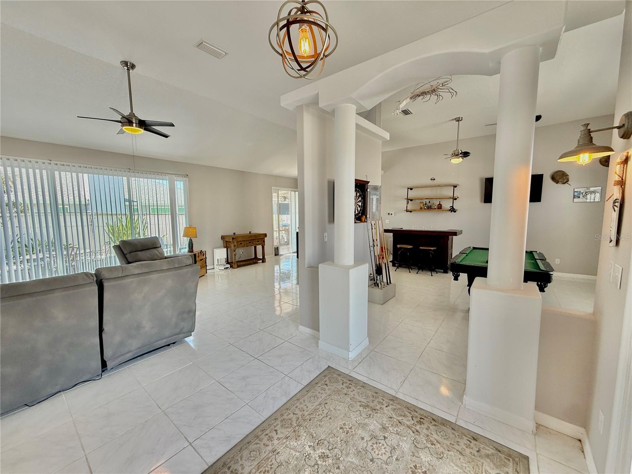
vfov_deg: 85.7
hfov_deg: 102.1
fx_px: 256
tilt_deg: -4.6
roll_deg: -0.4
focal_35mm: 14
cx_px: 316
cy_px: 237
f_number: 2.2
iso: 100
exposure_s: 1/120
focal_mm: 2.22
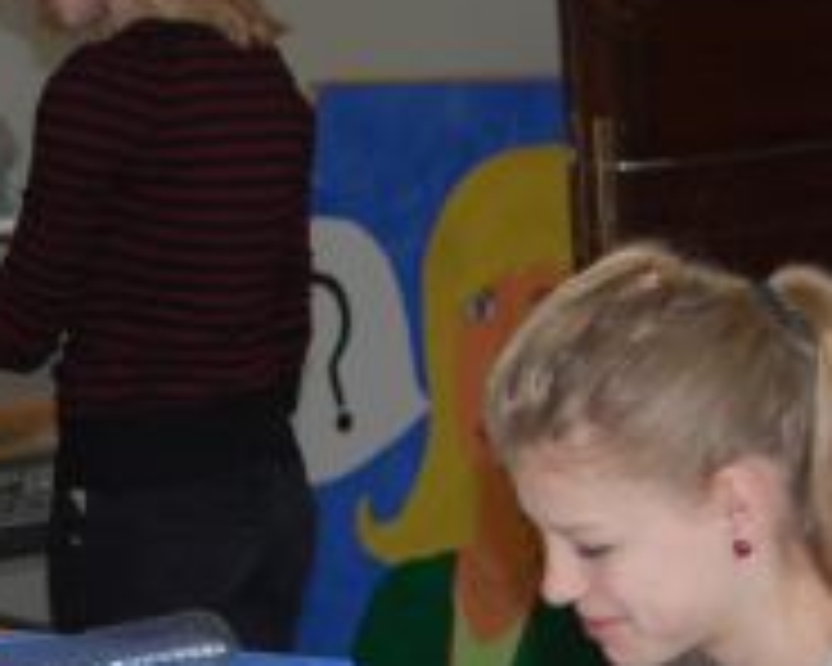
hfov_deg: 9.7
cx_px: -202
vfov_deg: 7.9
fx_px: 4802
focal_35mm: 195
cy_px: 711
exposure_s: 1/60
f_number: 5
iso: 400
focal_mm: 40
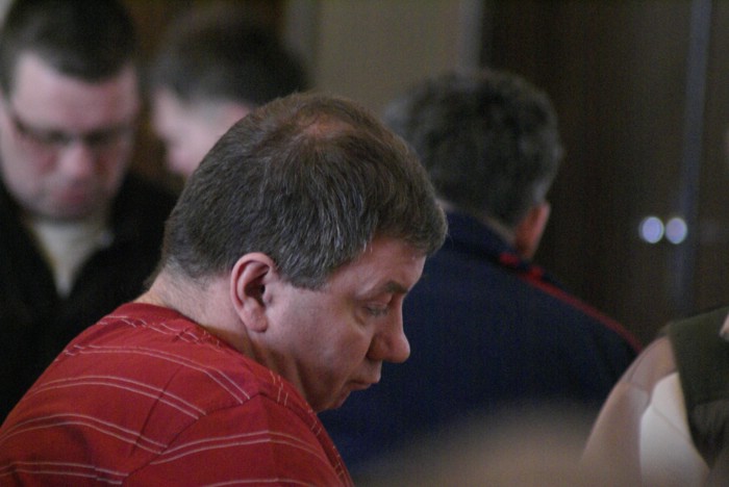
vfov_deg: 3.1
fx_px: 9120
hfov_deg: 4.6
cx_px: 364
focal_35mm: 450
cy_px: 244
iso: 1600
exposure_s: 1/25
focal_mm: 300
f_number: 5.6
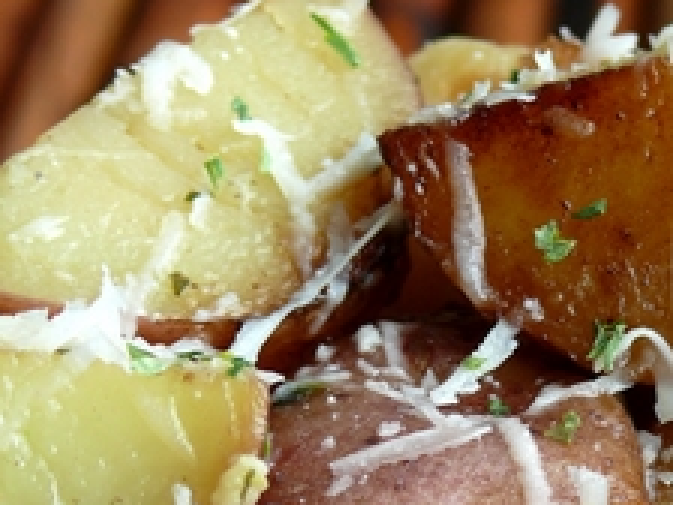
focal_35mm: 236
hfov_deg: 8.3
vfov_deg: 6.3
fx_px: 4588
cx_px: 792
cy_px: 494
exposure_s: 1/100
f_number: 3.2
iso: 100
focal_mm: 19.4
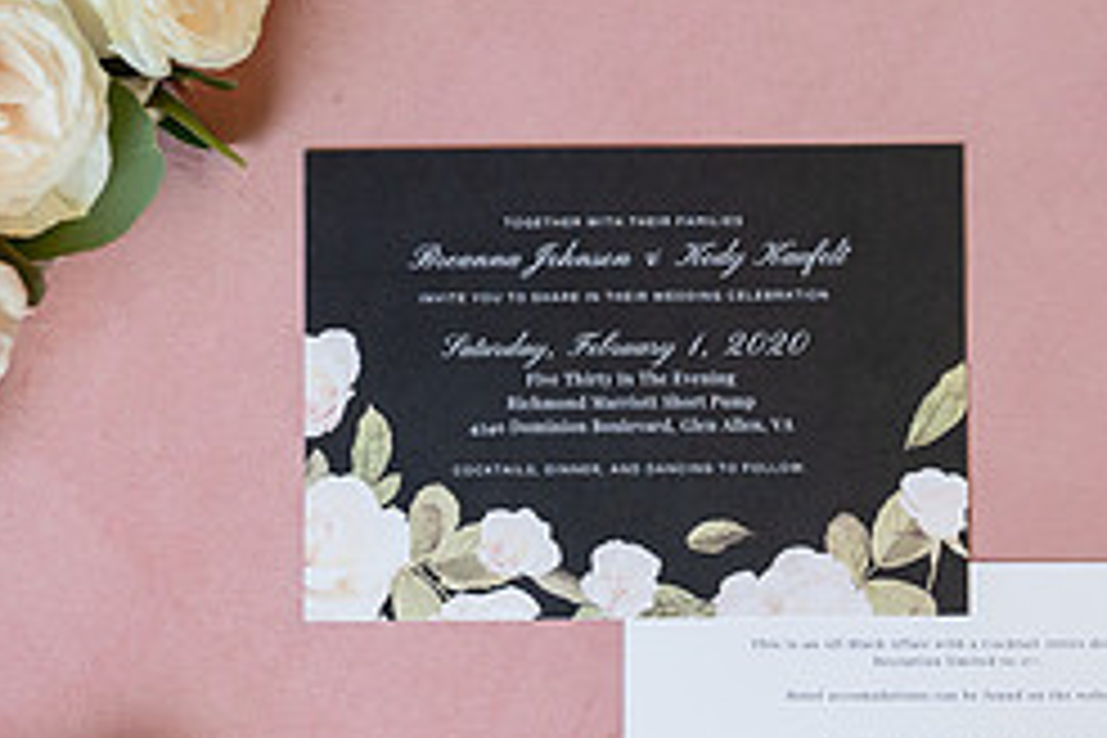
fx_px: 2860
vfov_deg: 14.6
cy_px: 632
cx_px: 788
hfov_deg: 21.8
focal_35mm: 93
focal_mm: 39
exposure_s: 1/200
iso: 1250
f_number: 4
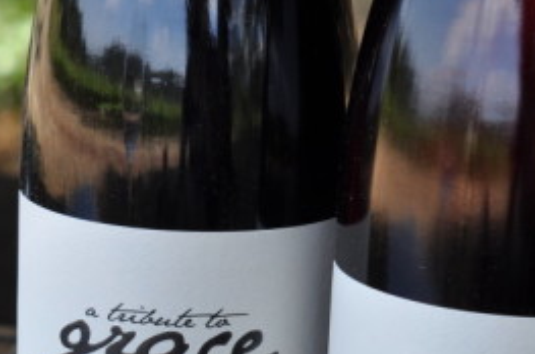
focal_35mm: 177
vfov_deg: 7.7
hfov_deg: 11.6
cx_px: 248
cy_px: 331
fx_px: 2624
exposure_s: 1/160
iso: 200
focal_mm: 50
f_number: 6.3
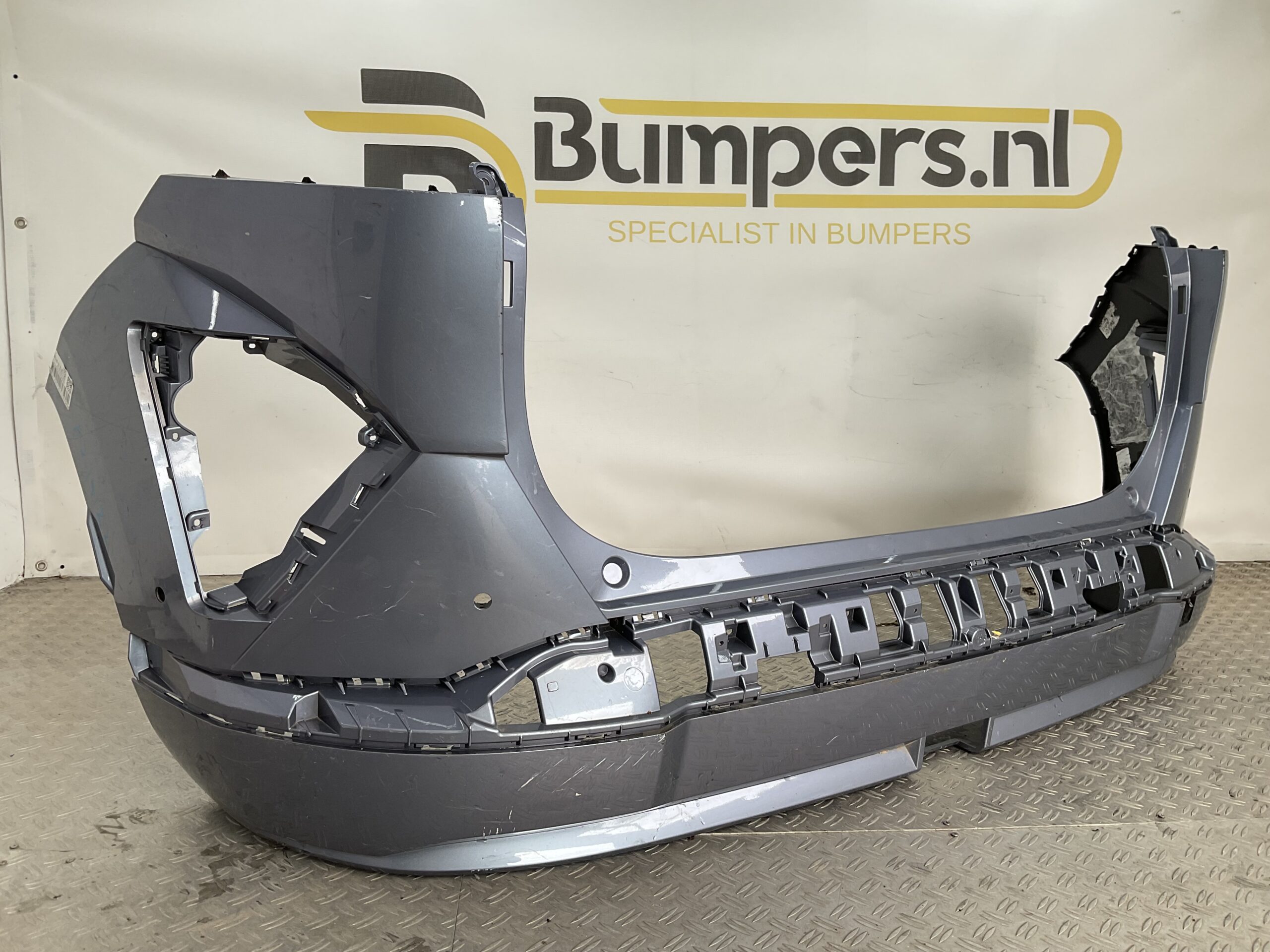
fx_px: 1064
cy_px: 476
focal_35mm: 29
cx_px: 635
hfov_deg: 61.7
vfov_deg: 48.2
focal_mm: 3
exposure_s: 1/232
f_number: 1.8
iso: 16
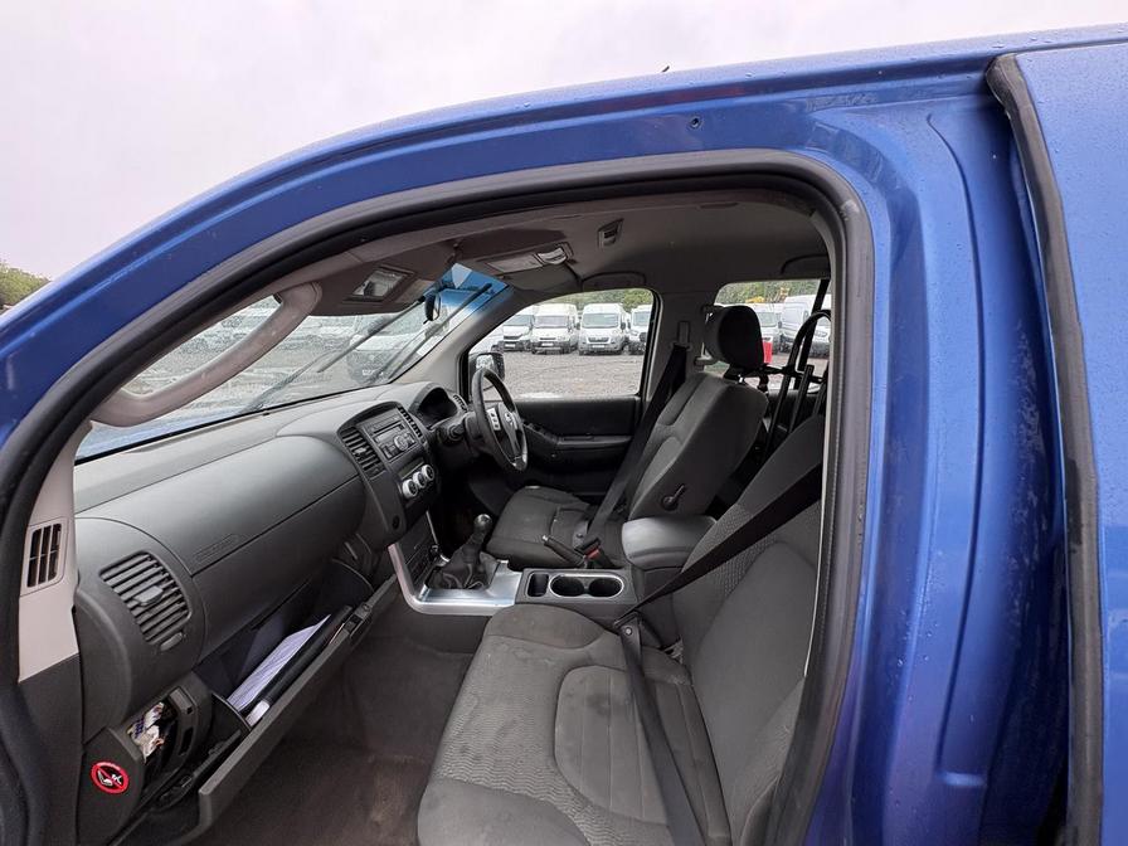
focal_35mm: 14
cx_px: 564
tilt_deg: -19.8
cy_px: 423
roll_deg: -5.6
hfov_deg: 102.1
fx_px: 456
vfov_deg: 85.7
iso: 64
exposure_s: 1/162
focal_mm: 2.22
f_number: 2.2
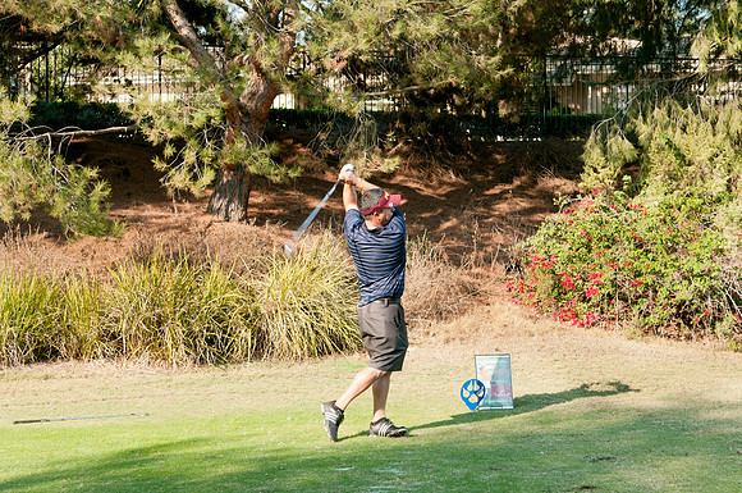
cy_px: 246
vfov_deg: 23.7
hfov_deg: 35.1
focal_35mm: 57
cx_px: 371
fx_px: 1173
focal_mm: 38
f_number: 5
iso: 250
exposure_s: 1/200
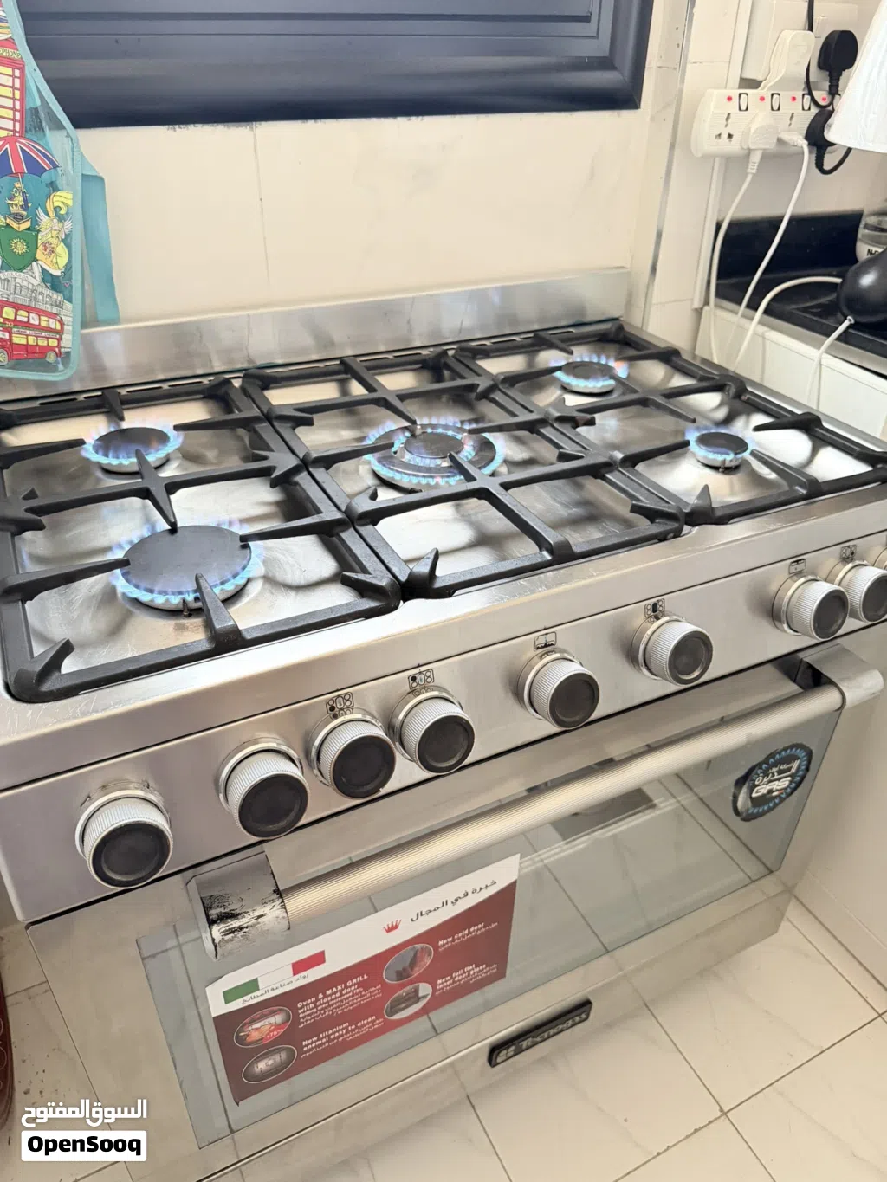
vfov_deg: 71.6
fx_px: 820
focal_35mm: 24
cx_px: 444
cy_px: 591
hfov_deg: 56.8
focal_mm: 6.76
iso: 640
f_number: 1.78
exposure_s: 1/33
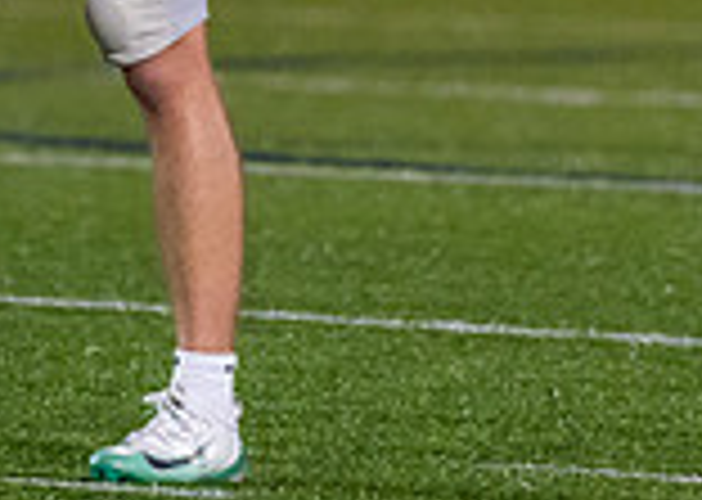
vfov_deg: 1.2
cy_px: -545
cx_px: -66
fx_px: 23894
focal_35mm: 1200
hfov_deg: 1.7
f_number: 2.8
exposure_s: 1/1000
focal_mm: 200
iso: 2500
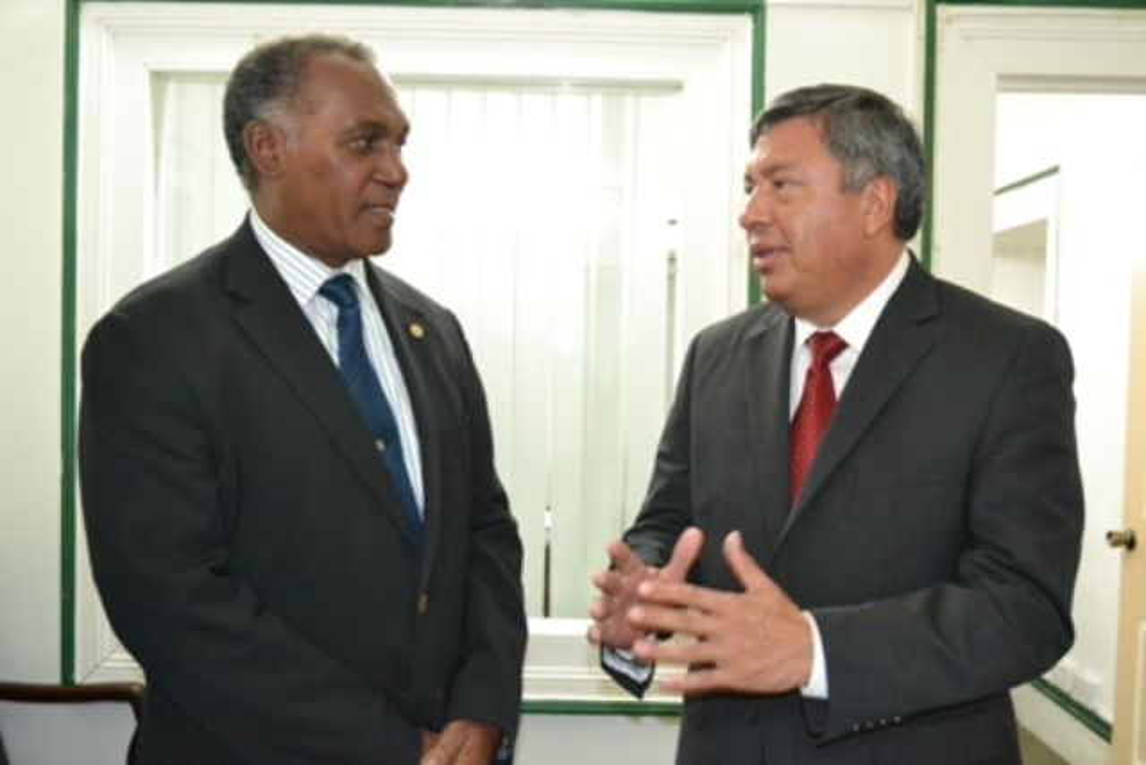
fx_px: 1146
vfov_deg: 36.9
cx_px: 573
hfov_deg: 53.1
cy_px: 382
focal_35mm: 36
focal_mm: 24
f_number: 4
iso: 3200
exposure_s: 1/60
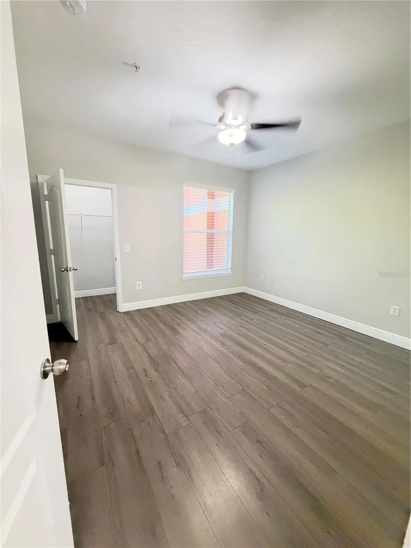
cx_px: 206
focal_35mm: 14
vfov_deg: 102.1
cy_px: 274
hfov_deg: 85.7
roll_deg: -1.6
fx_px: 222
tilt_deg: -9.8
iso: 1000
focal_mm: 2.22
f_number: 2.2
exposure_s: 1/40
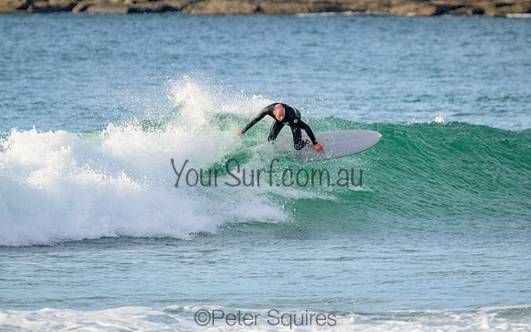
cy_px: 165
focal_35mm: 819
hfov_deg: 2.6
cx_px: 266
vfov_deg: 1.6
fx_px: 11850
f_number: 11
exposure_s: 1/1250
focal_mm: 800
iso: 4500
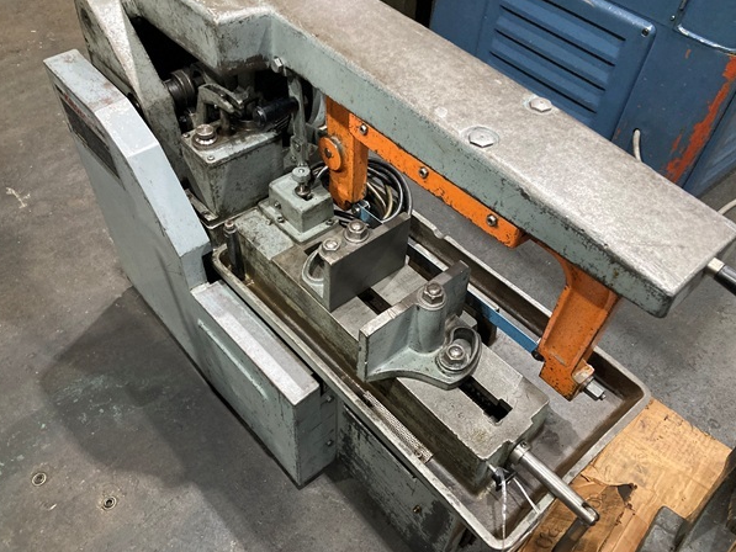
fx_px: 638
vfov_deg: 46.8
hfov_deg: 59.9
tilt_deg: -48.3
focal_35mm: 30
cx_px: 381
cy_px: 286
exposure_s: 1/60
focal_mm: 3.99
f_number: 1.8
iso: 320
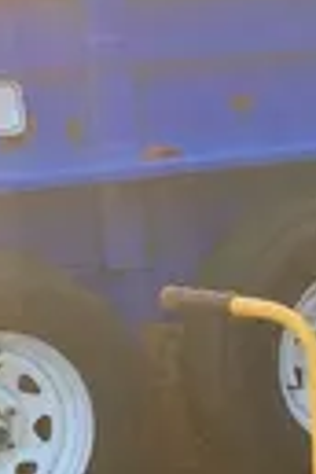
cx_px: 724
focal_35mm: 165
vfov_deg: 12.0
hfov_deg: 7.8
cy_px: 649
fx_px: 2172
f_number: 1.8
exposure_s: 1/121
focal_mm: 3.99
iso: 32
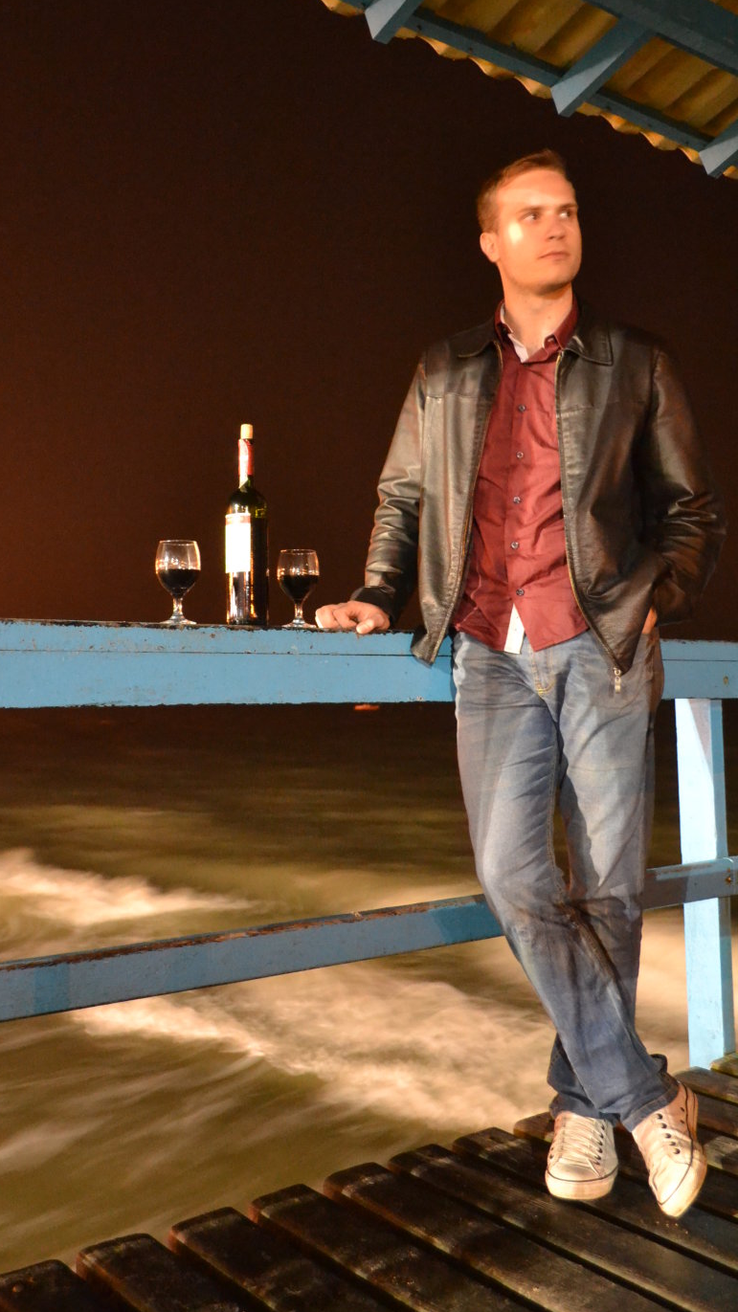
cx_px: 291
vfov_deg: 59.2
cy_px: 557
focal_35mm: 33
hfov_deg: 35.5
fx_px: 1148
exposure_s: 1/1.3
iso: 3200
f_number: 3.5
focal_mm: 18
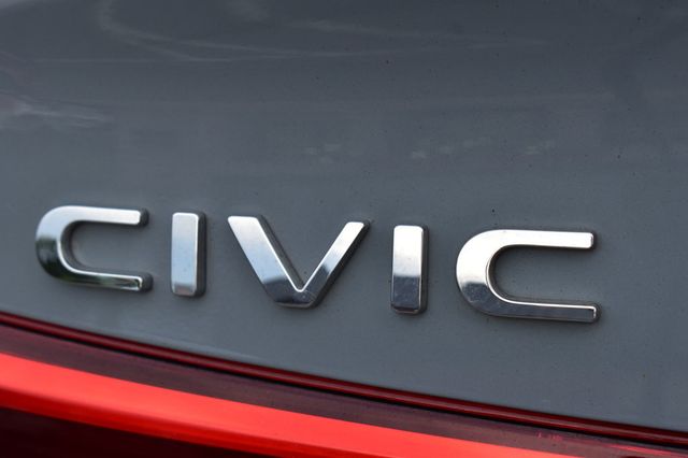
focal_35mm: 75
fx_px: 1433
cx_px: 344
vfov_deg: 18.2
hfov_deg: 27.0
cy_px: 229
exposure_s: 1/100
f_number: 9
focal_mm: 50
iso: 400
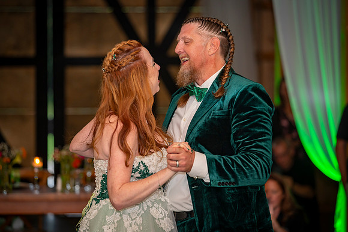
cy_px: 116
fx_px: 1571
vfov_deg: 8.4
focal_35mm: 163
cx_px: 174
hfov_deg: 12.6
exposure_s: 1/100
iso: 800
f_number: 3.2
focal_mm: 155
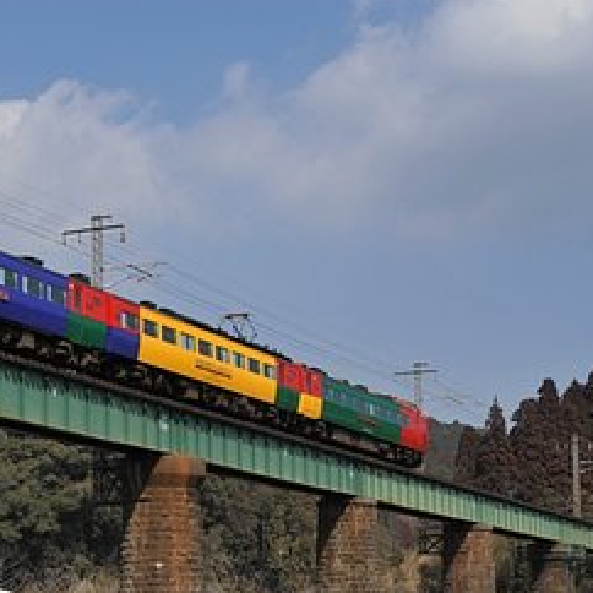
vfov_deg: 19.2
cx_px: 100
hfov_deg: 19.1
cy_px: 406
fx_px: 1744
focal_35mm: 90
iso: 400
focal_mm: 50
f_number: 11
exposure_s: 1/1000
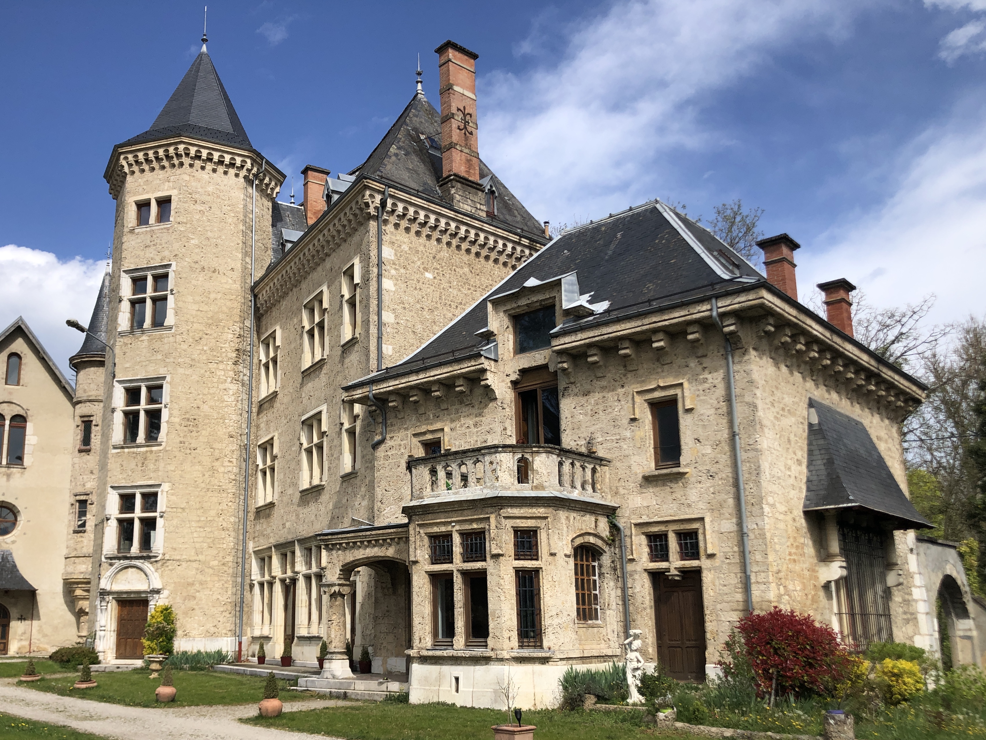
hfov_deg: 55.1
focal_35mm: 33
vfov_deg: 42.8
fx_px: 940
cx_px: 415
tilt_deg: +12.3
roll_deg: +0.0
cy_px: 435
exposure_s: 1/2404
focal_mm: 3.99
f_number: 1.8
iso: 20
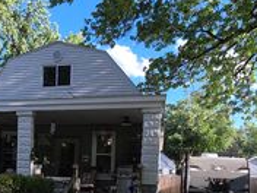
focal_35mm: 37
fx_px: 275
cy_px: 186
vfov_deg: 35.5
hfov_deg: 49.3
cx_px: 88
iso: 20
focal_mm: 2.2
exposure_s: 1/309
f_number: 1.9
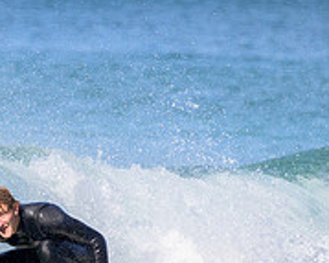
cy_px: 273
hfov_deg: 1.0
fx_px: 18033
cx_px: -62
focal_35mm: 1853
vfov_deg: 0.8
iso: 1250
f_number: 11
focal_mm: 610
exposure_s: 1/2000
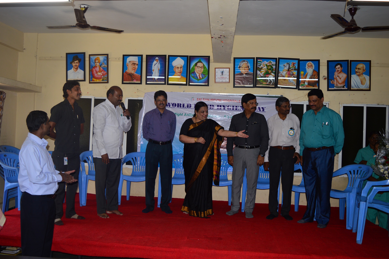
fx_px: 356
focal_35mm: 33
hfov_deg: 57.3
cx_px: 194
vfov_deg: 39.9
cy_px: 130
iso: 200
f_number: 4
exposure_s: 1/125
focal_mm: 22
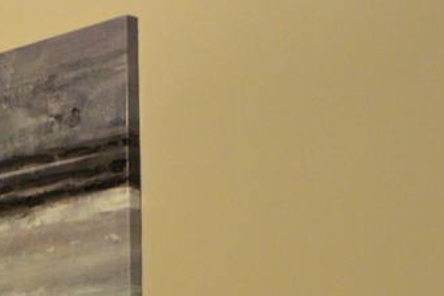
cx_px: -834
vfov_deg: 11.5
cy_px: 542
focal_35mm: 110
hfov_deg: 11.7
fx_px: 1356
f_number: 3.8
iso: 800
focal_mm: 12
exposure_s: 1/25
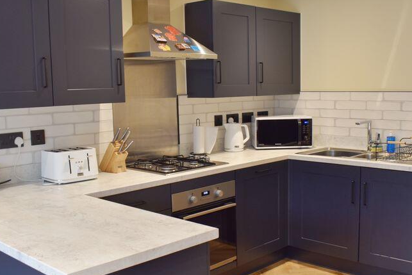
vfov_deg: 31.1
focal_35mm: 43
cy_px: 161
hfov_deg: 45.3
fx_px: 492
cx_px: 237
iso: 220
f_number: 5.6
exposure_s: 1/20
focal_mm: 18
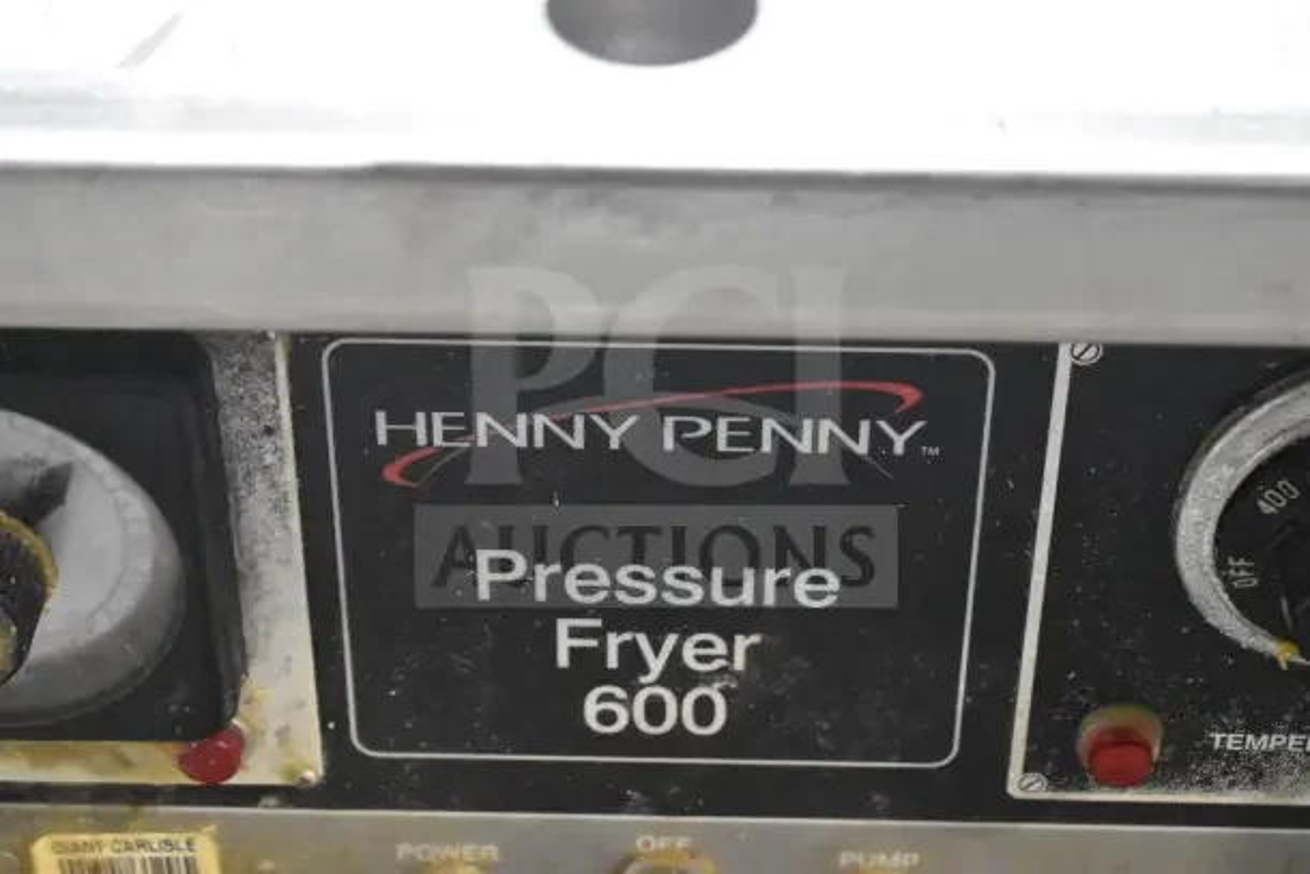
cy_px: 437
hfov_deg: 24.6
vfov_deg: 16.6
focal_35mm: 82
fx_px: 3003
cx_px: 655
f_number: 5.6
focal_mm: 55
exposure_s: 1/100
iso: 8000
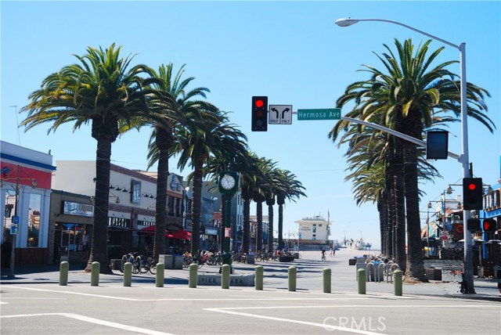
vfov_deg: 23.8
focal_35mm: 57
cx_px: 250
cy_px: 168
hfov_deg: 35.0
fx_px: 794
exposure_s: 1/125
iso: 125
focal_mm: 38
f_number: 5.6
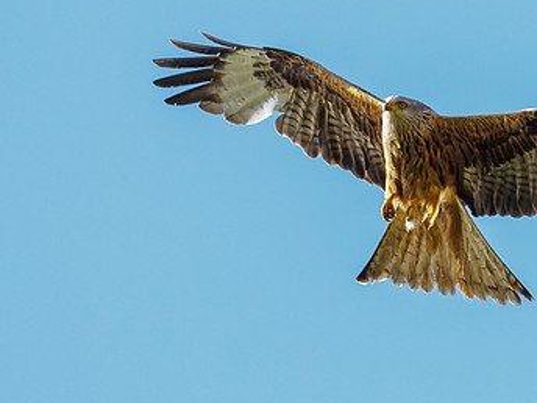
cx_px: 745
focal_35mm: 1724
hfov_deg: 1.2
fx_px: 26745
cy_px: 144
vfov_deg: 0.9
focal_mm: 300
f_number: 4.5
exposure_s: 1/1250
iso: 1250
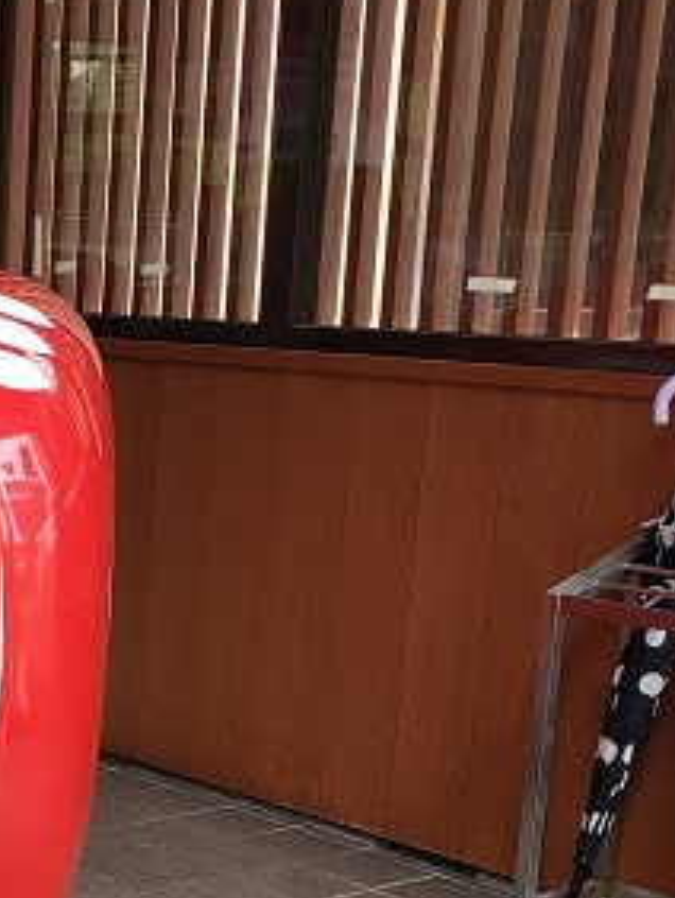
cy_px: 750
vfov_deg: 25.4
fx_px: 1947
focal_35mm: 75
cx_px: -295
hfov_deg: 17.9
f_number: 2.4
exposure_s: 1/60
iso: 50
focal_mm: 4.3
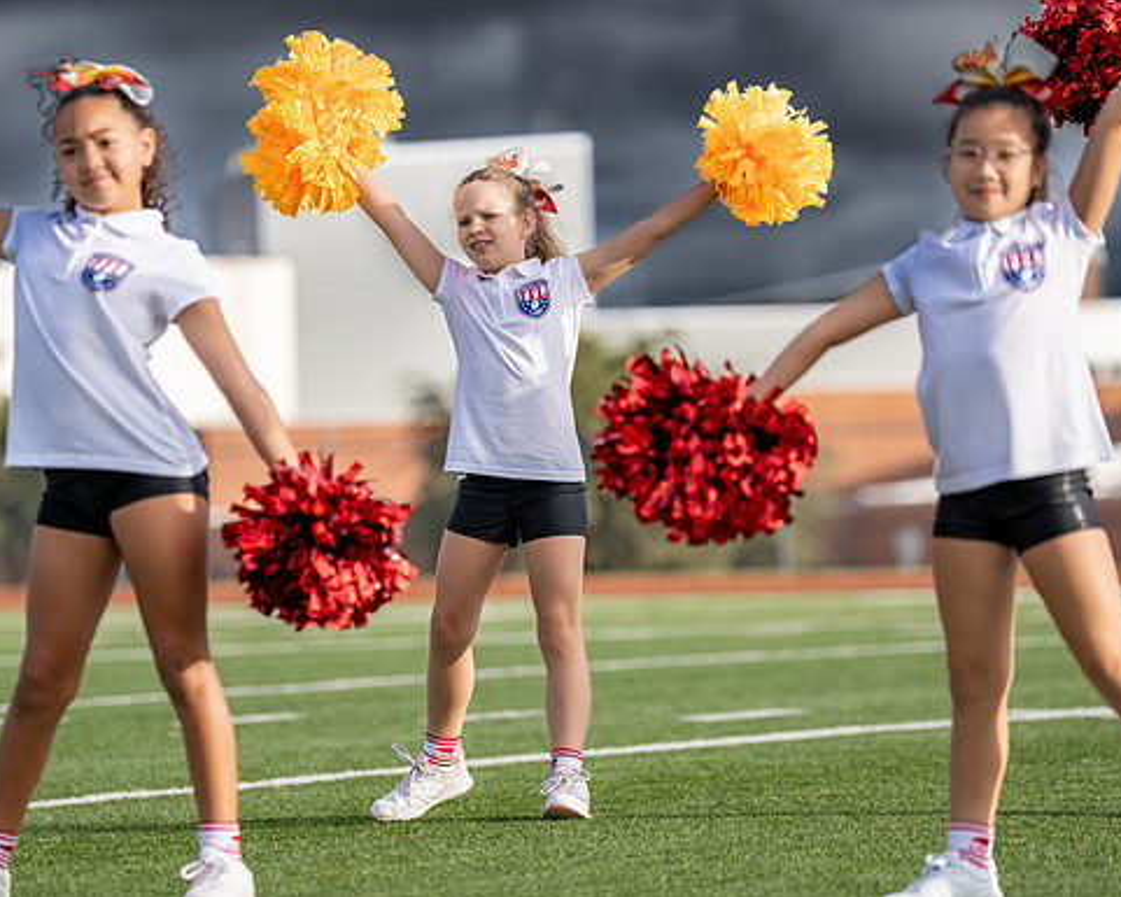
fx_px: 6703
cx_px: 522
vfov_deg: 7.7
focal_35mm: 202
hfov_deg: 9.6
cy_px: 458
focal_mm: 155
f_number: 2.8
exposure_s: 1/3200
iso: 250
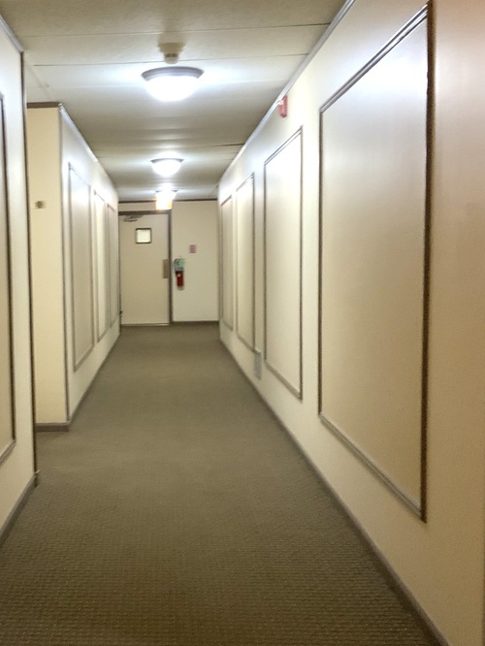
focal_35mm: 47
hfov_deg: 30.3
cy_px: 344
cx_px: 108
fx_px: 877
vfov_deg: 40.4
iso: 250
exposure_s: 1/30
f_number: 1.8
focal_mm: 3
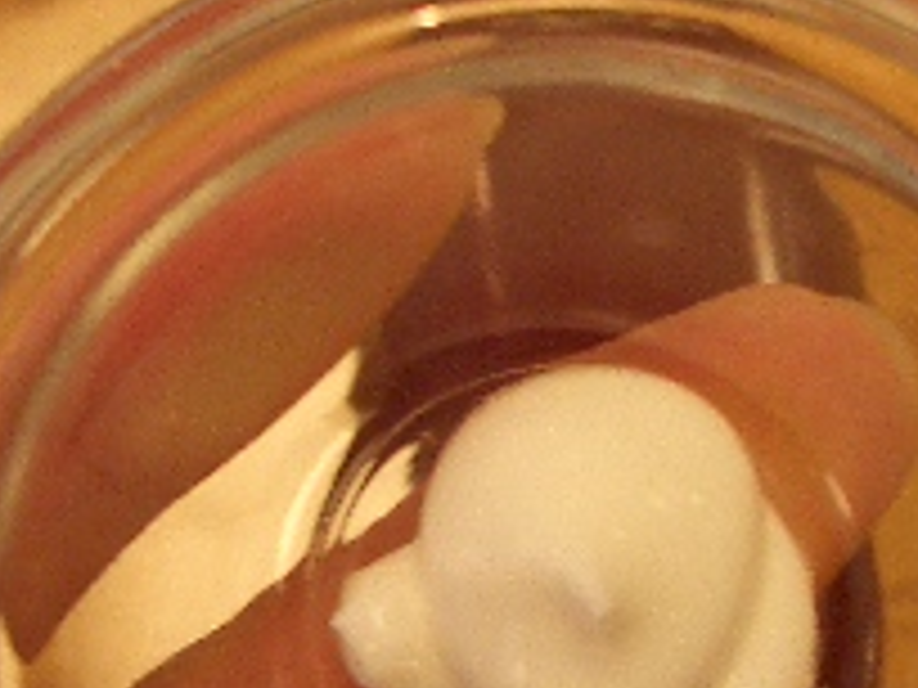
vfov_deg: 13.5
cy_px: 364
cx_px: 680
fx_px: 2917
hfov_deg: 17.8
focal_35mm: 110
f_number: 2.6
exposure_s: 1/80
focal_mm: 5.8
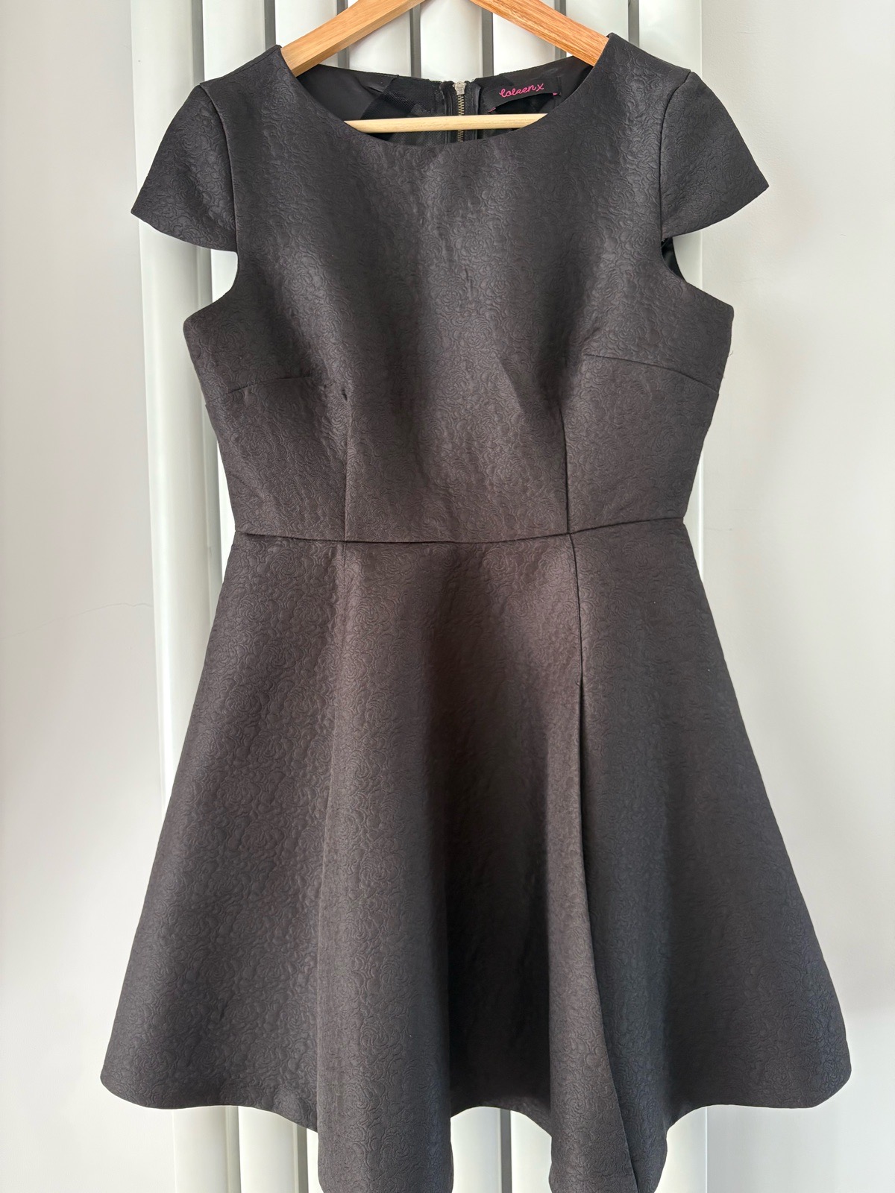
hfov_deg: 53.1
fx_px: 896
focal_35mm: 26
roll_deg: +1.0
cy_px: 596
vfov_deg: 67.3
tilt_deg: -2.0
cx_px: 448
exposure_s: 1/60
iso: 160
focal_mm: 5.96
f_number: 1.6
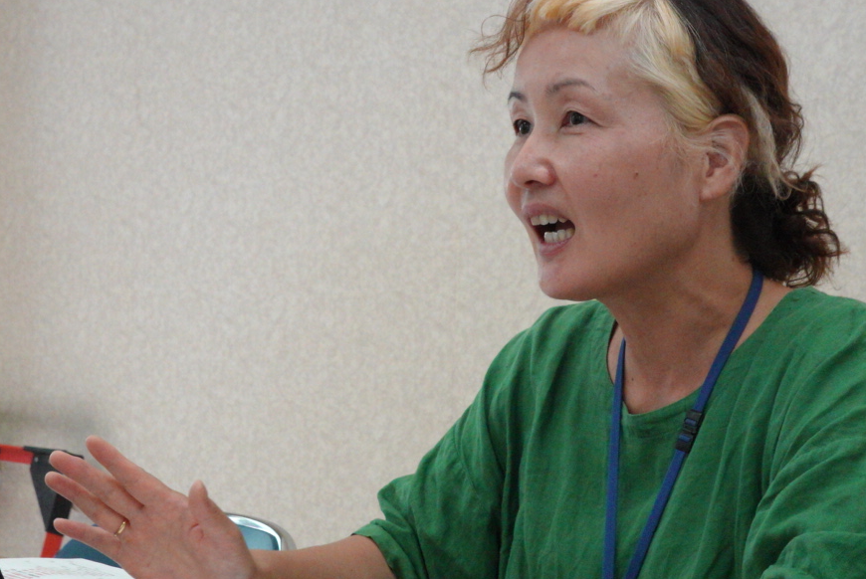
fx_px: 2191
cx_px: 333
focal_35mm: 91
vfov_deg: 15.1
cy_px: 269
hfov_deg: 22.3
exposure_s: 1/200
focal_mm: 17.32
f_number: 4
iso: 2000
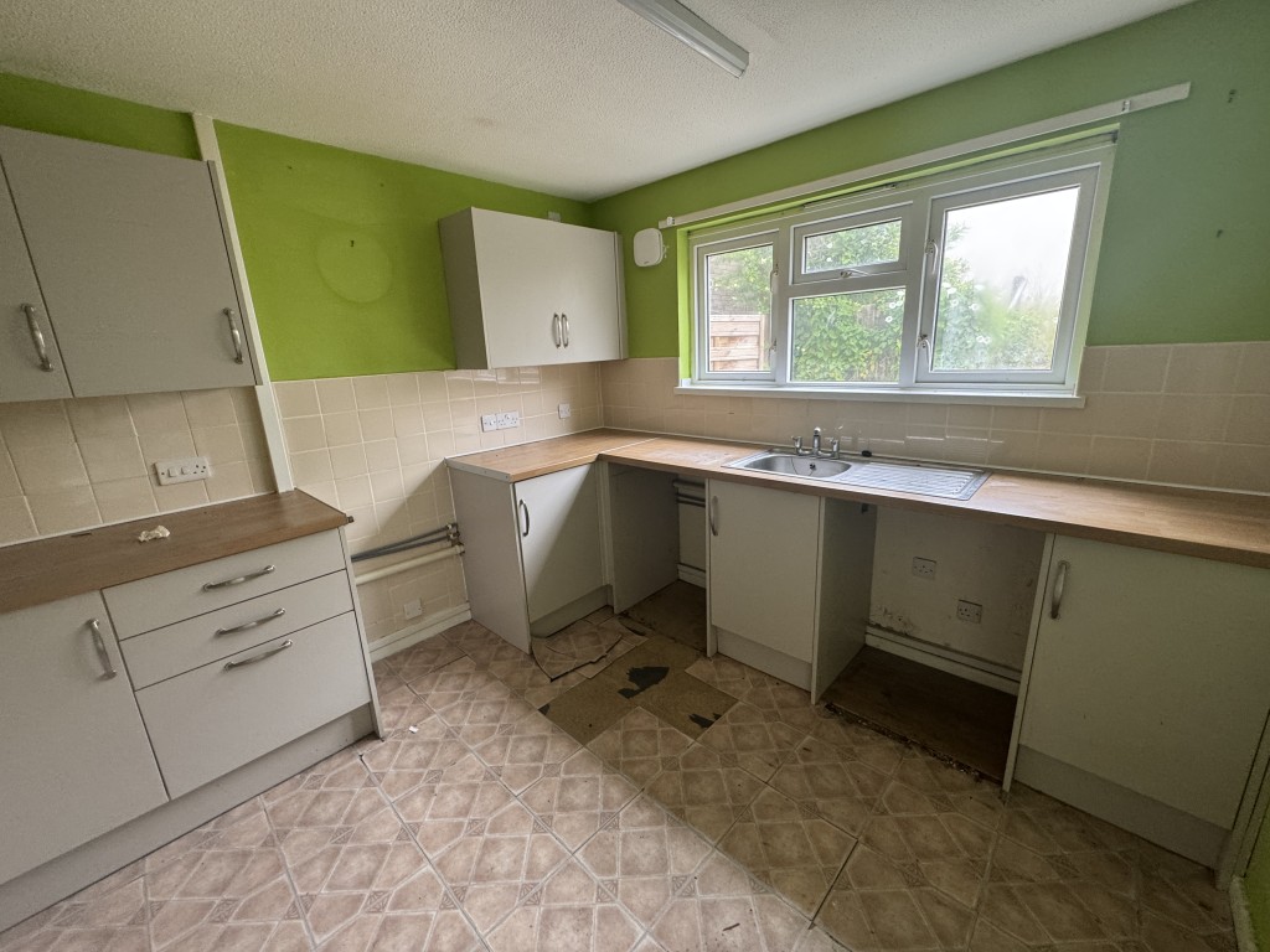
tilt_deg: -11.7
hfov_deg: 102.1
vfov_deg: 85.7
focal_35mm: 14
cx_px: 635
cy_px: 476
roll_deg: +3.6
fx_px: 514
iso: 200
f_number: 2.2
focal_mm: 2.22
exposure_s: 1/99
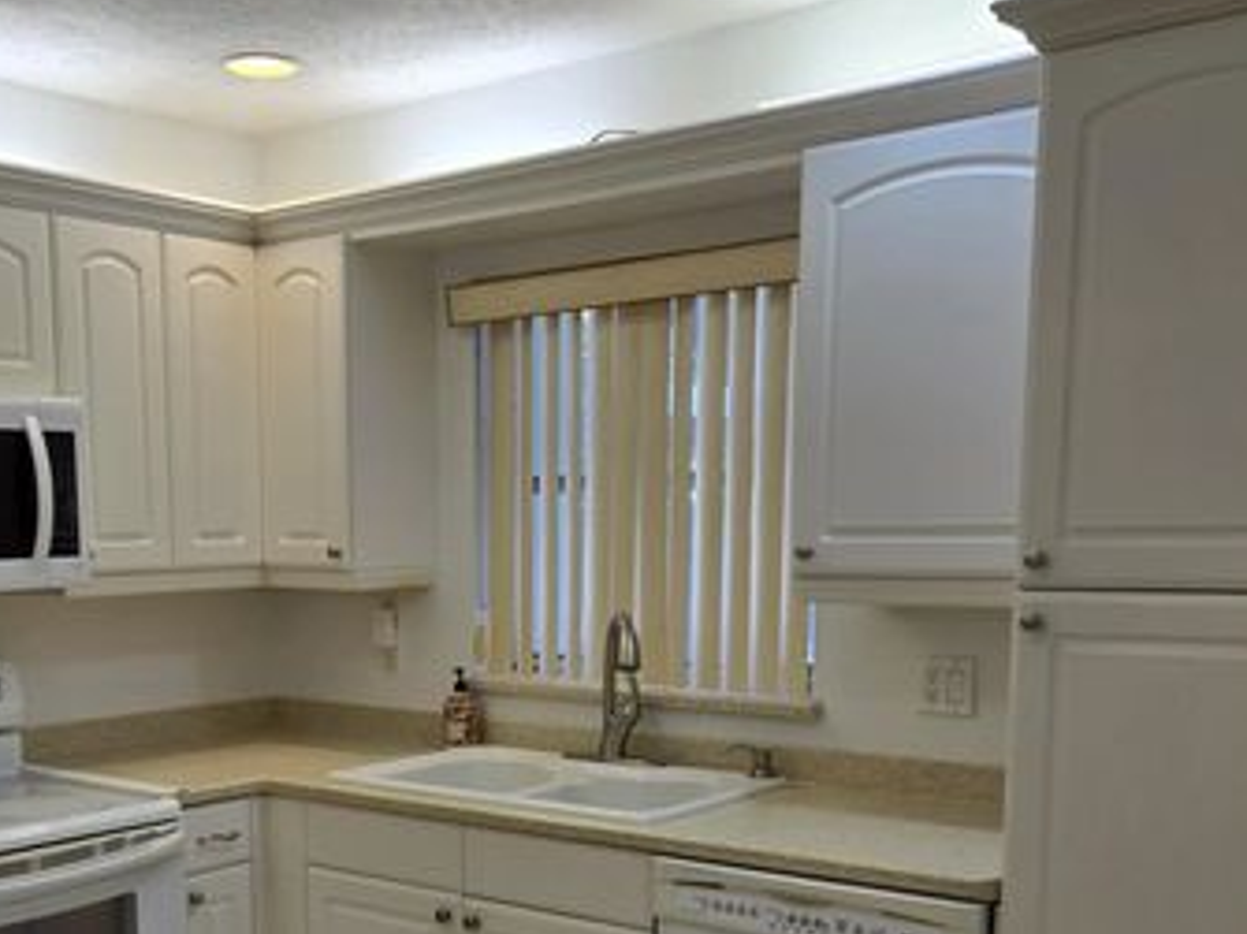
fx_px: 1584
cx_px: 398
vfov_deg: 31.8
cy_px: 774
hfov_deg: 42.3
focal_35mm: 44
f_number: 1.8
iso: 25
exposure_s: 1/126
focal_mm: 5.4
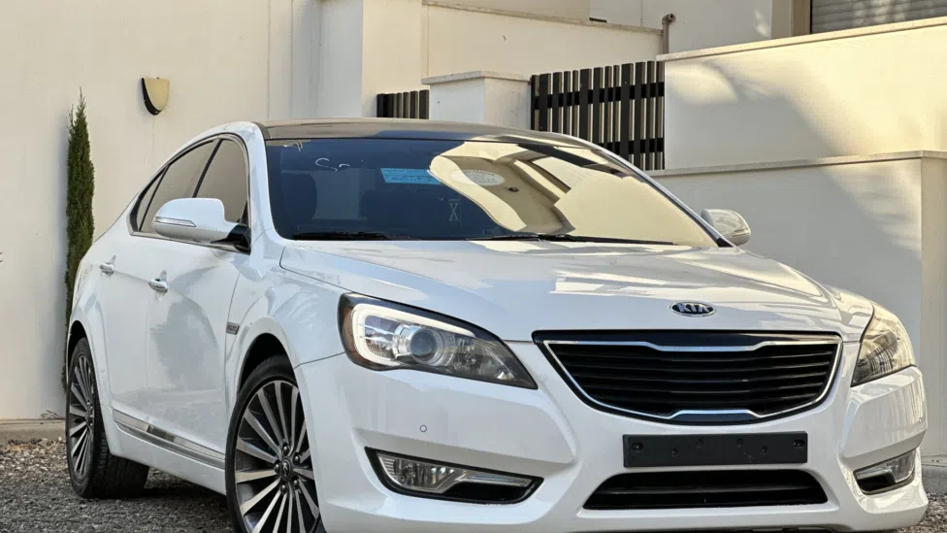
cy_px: 362
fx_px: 2210
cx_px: 481
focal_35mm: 88
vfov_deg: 13.7
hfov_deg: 24.2
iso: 25
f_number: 2.8
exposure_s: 1/217
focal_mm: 9
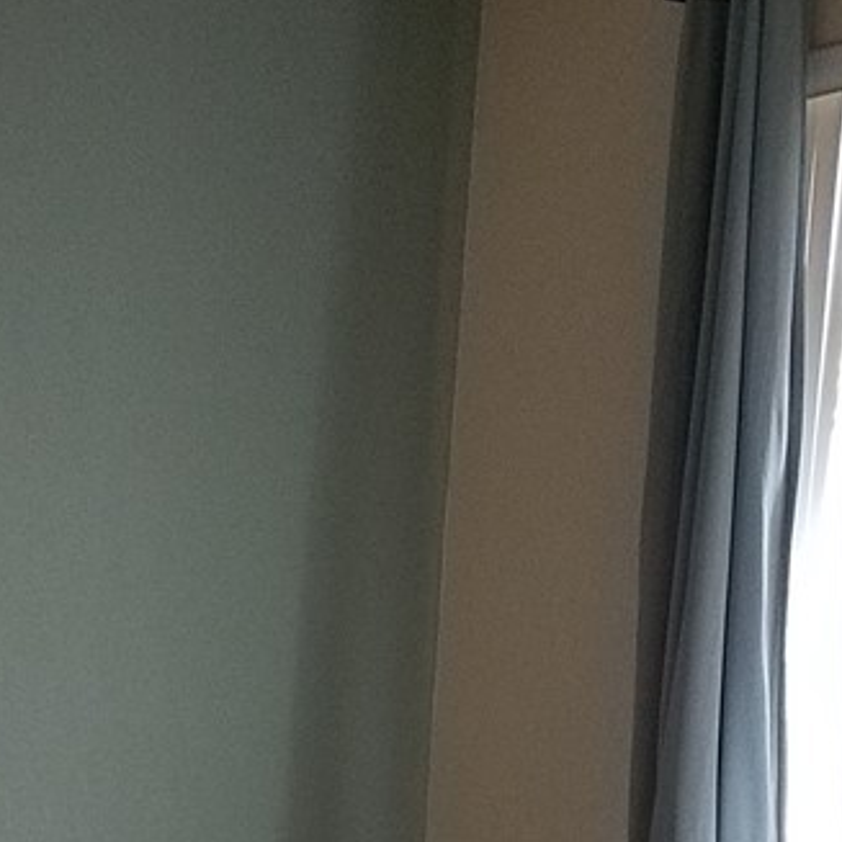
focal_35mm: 72
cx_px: 46
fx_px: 1981
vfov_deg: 23.2
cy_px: 806
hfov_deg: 23.2
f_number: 1.7
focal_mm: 4.2
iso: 200
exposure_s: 1/40
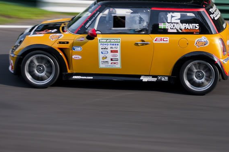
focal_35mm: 150
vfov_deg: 9.1
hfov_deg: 13.7
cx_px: 128
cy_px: 28
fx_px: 952
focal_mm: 55
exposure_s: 1/90
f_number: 6.7
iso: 200
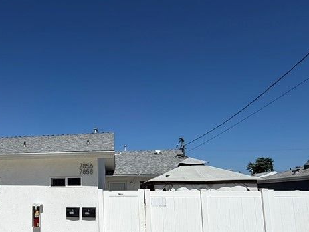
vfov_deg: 44.8
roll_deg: +0.3
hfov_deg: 54.7
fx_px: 277
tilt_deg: +7.9
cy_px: 155
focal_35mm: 31
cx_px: 66
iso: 20
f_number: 2.2
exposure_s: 1/2410
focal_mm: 2.22
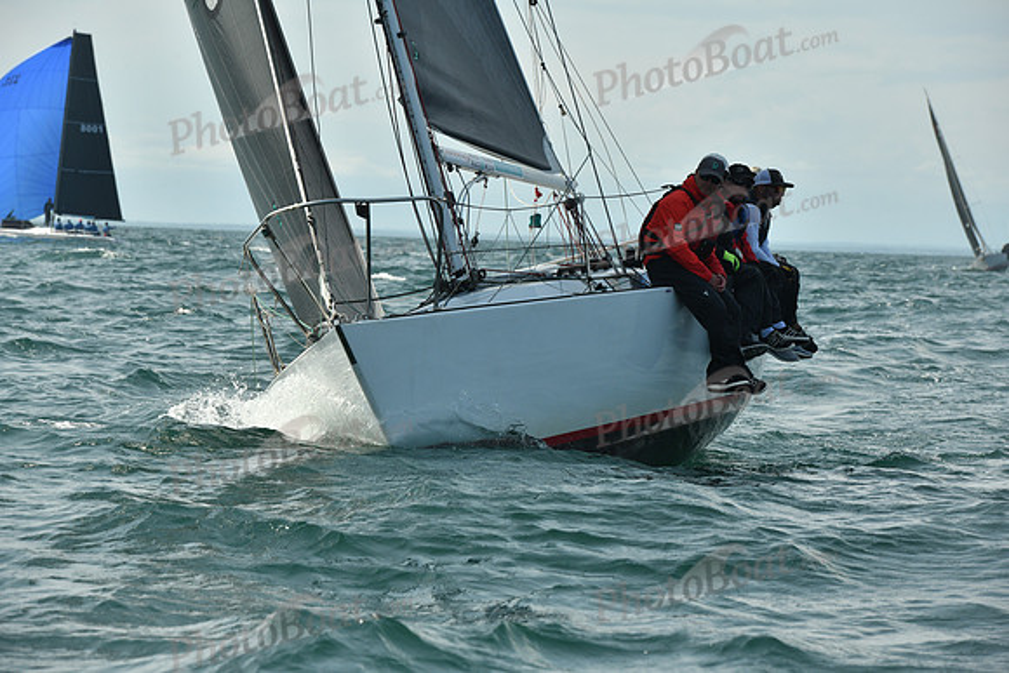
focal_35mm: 170
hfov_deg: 12.1
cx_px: 504
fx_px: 4766
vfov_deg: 8.1
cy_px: 336
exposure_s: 1/1250
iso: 320
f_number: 9
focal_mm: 170
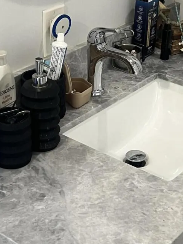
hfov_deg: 18.2
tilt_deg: -27.0
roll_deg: -1.3
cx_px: 102
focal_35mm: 81
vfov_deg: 24.1
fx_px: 571
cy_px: 92
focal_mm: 5.7
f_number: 1.5
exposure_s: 1/60
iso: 160
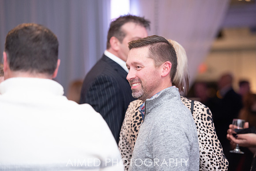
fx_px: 941
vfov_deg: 10.4
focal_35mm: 132
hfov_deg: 15.5
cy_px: 84
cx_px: 130
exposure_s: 1/200
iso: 1600
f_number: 2.8
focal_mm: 130
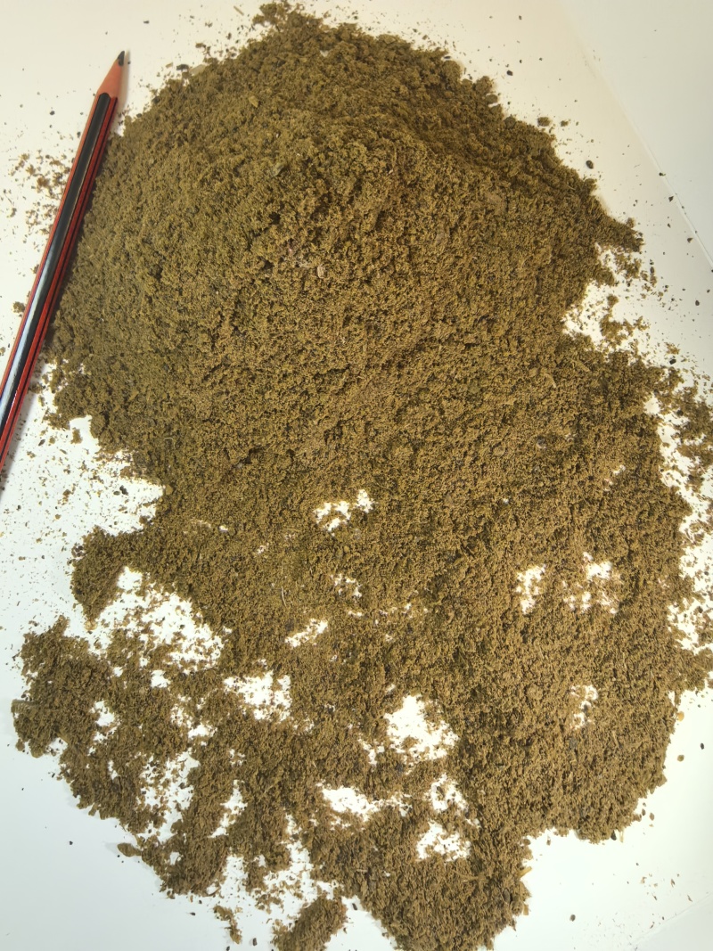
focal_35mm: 27
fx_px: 742
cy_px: 476
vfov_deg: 65.3
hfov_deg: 51.3
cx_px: 356
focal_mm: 1.76
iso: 160
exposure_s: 1/100
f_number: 2.2
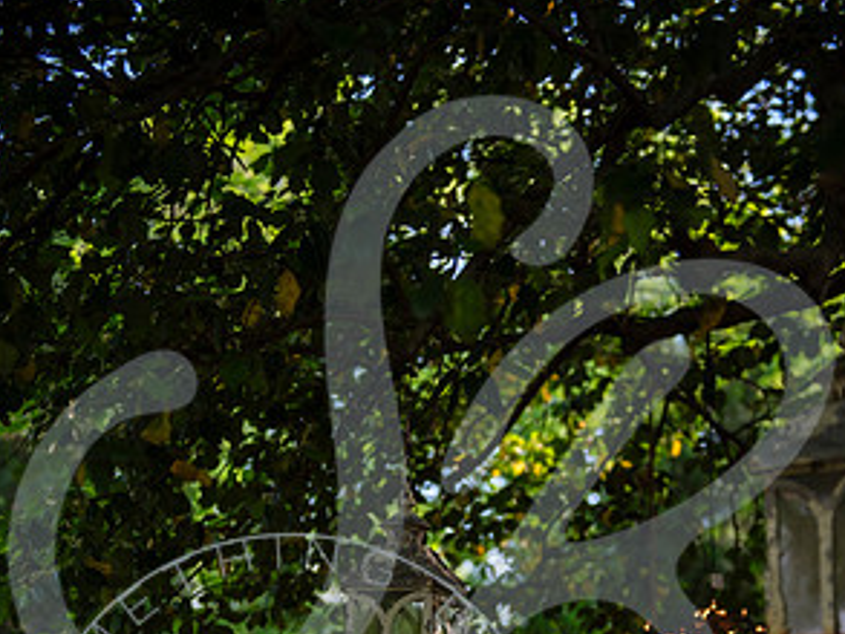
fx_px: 1441
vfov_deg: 24.1
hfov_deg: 32.7
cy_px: 582
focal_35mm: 59
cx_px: 421
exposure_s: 1/200
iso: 100
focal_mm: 40
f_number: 2.8
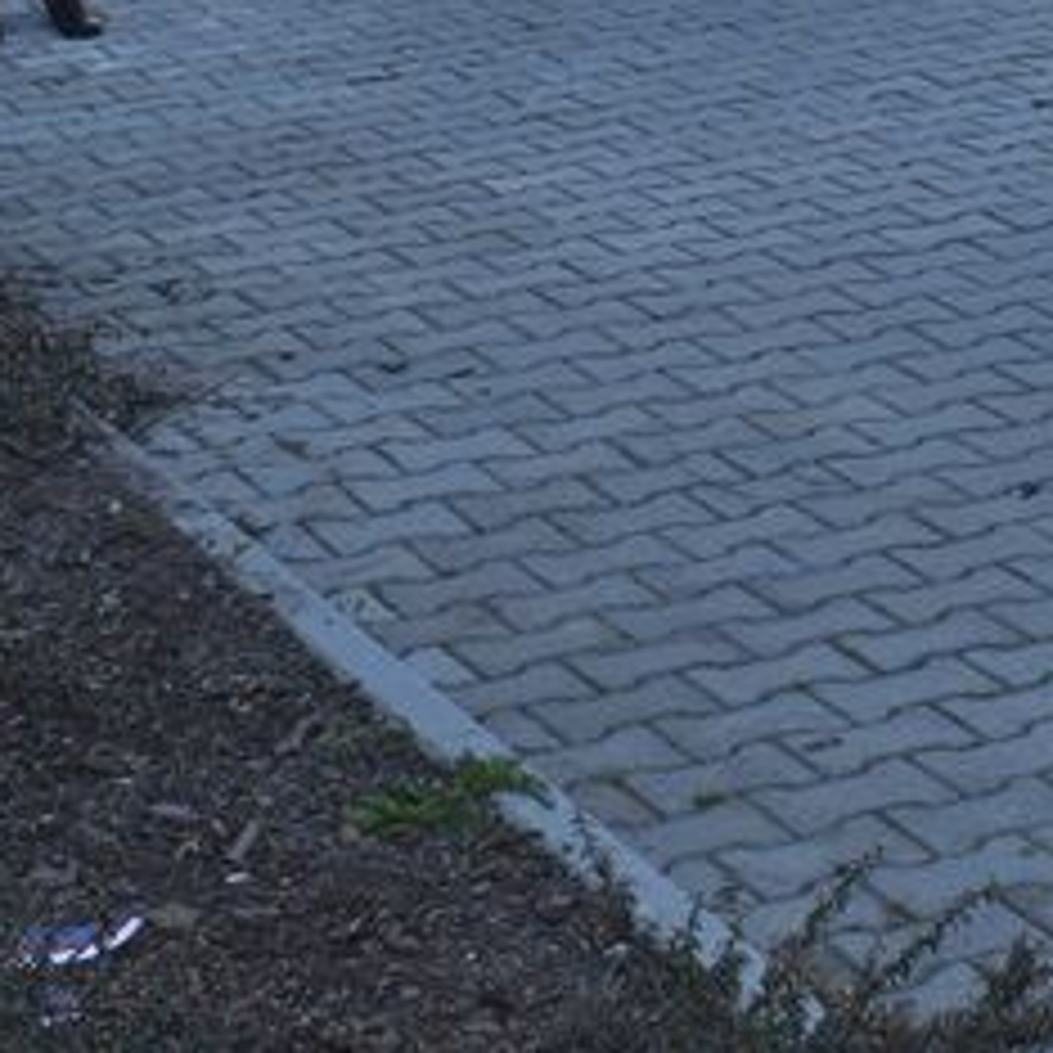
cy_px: -65
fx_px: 4612
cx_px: 958
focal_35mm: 134
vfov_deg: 12.8
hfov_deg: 12.9
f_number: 8
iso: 100
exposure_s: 1/200
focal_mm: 24
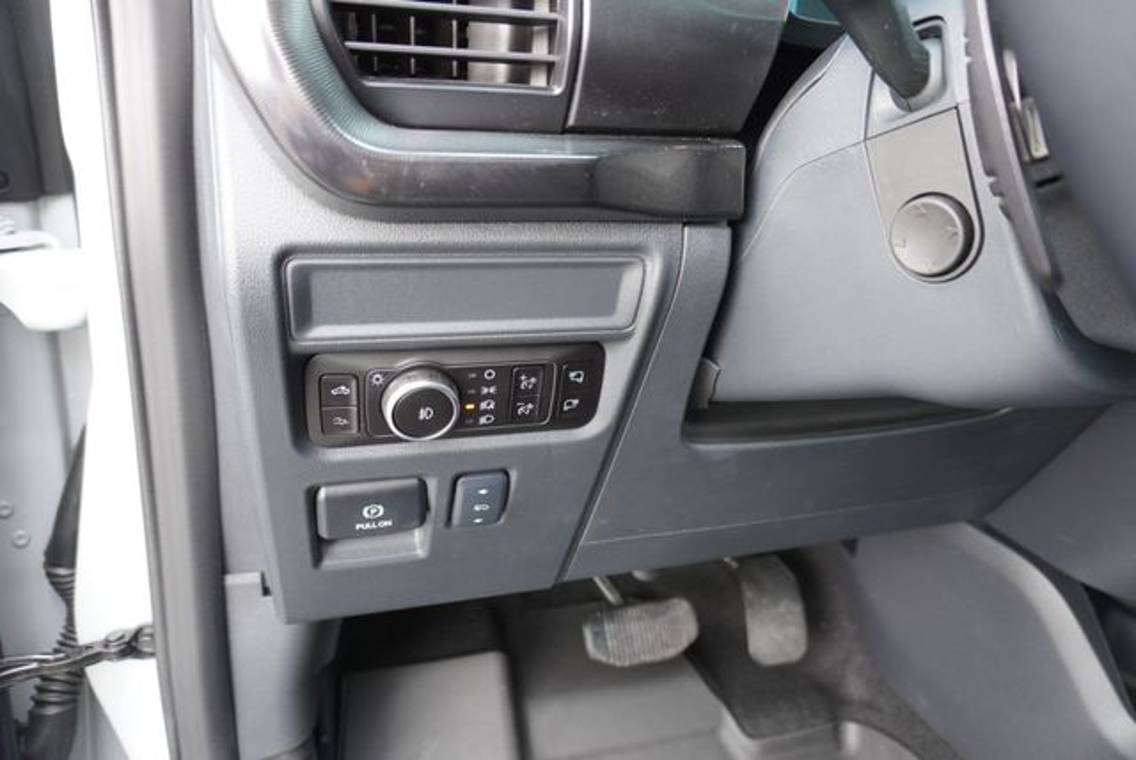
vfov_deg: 53.2
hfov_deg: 73.7
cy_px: 380
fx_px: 758
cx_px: 568
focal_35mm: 24
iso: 1000
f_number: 3.5
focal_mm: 16
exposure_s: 1/60
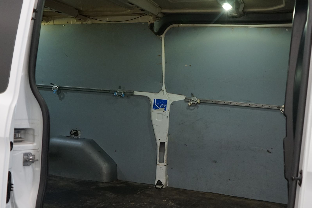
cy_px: 144
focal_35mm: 44
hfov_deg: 44.5
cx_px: 166
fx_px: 381
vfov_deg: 30.2
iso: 1250
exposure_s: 1/160
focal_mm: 28
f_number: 4
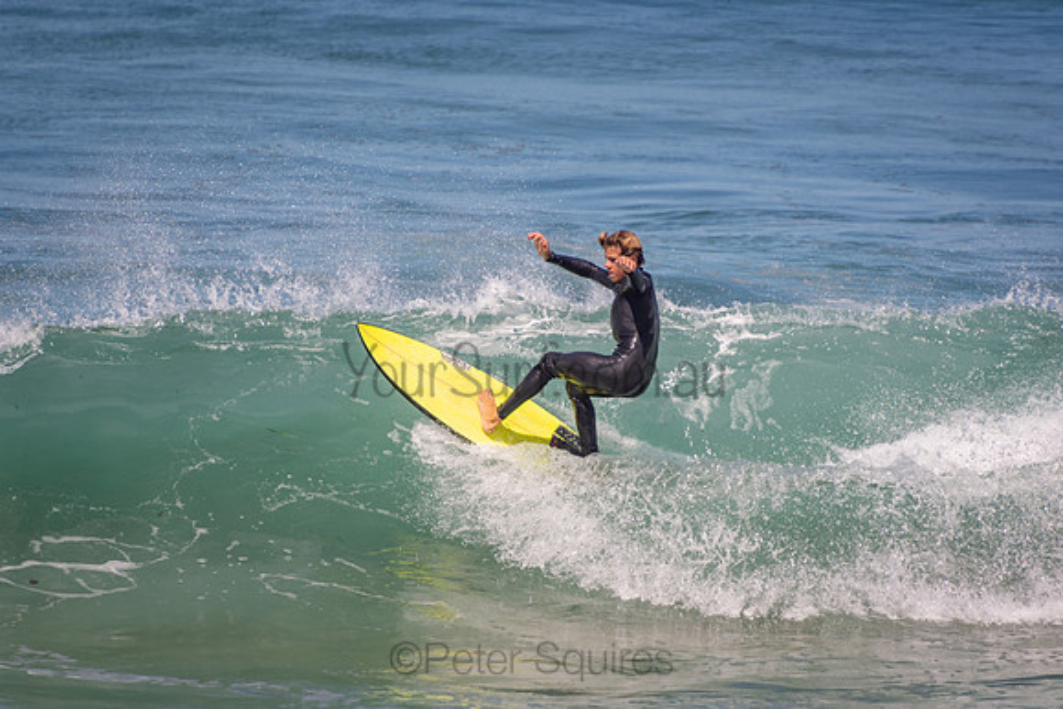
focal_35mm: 600
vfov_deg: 2.3
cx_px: 532
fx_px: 17720
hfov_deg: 3.4
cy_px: 354
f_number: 5.6
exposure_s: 1/1250
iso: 200
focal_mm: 400
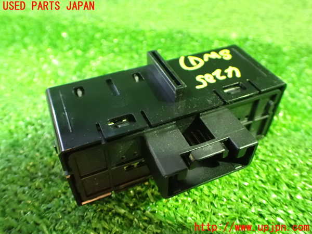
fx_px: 270
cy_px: 117
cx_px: 156
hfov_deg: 60.0
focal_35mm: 30
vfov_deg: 46.8
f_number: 2.3
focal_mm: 5.4
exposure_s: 1/25
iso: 1600
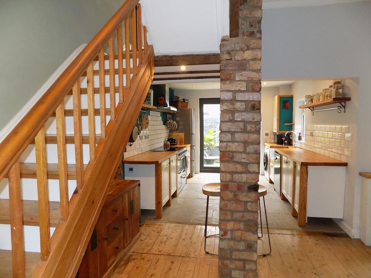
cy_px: 139
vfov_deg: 58.9
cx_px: 186
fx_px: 247
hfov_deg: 73.9
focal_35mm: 23
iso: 250
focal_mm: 4
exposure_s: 1/30
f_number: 3.1
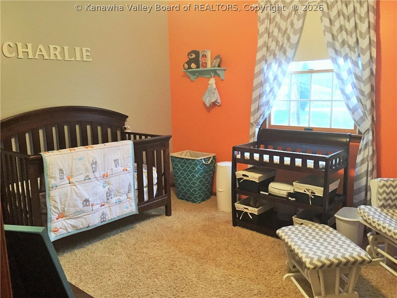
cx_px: 198
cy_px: 149
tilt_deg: -9.4
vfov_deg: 48.2
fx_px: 333
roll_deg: +0.5
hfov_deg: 61.7
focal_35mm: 29
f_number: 2.2
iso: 160
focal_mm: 4.15
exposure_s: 1/30
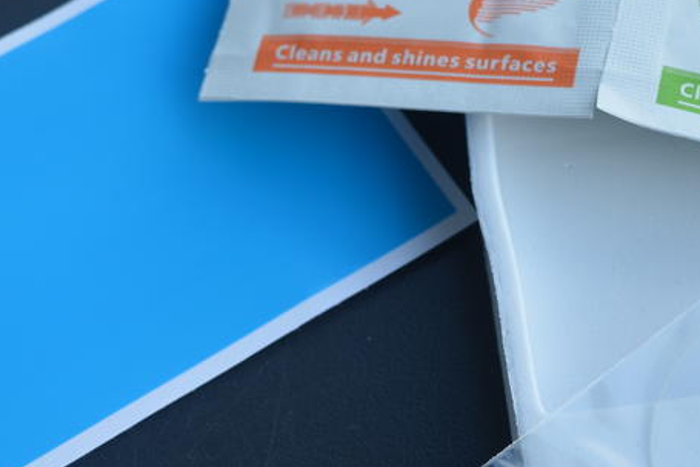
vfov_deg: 12.3
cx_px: 520
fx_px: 2179
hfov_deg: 18.1
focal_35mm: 112
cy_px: 222
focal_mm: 34
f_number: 7.1
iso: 200
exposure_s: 1/200
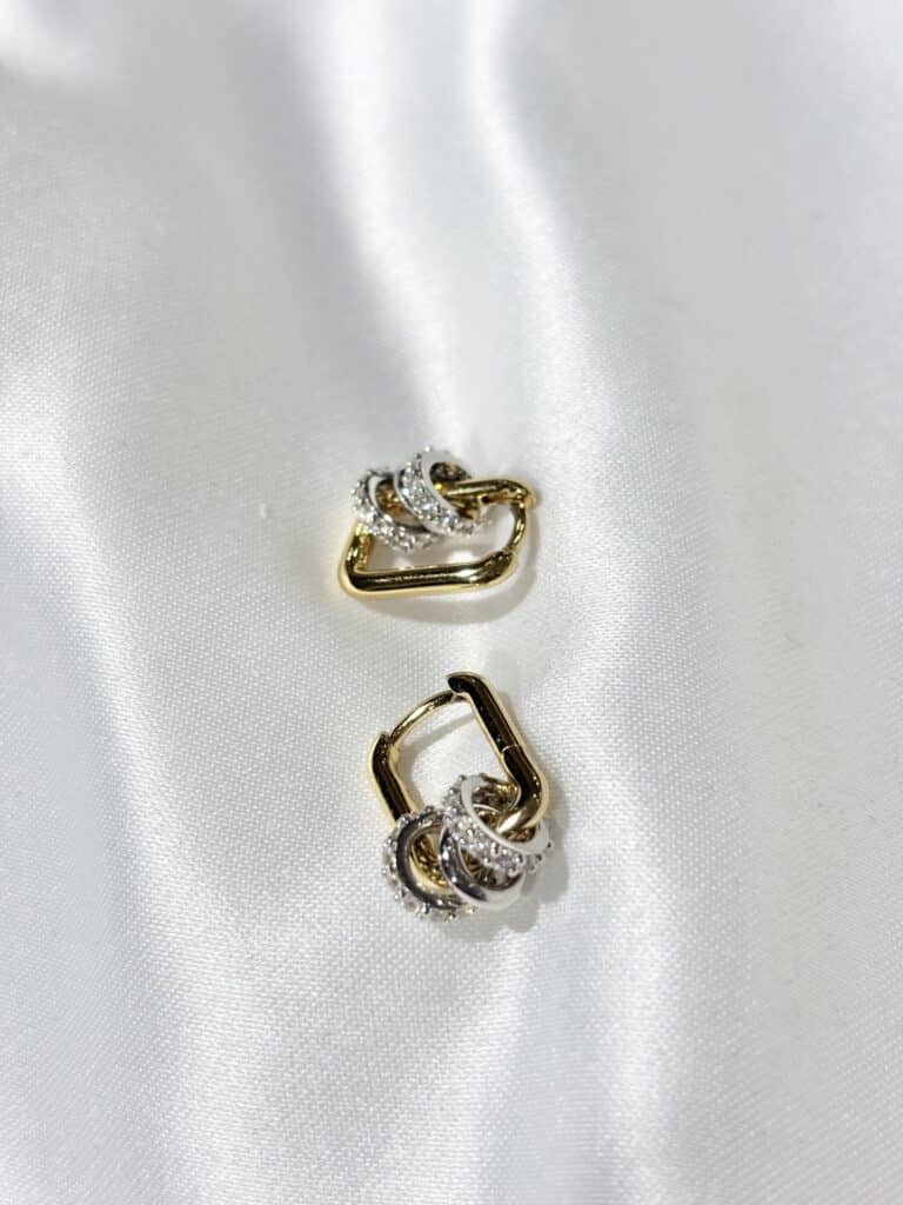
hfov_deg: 28.0
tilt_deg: -49.6
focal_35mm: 52
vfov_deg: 36.8
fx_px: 1809
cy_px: 602
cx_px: 452
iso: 32
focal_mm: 5.96
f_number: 1.6
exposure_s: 1/347
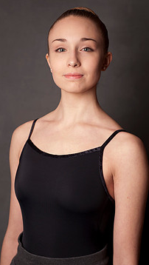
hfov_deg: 13.2
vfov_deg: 23.1
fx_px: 645
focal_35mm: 92
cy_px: 131
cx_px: 78
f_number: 3.2
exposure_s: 1/160
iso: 100
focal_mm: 70
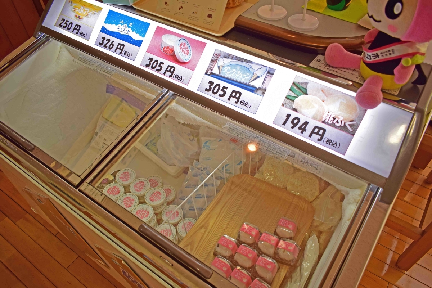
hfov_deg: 67.4
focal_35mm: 27
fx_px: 324
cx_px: 216
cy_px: 144
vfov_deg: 47.9
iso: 250
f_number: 3.5
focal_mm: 18
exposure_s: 1/40
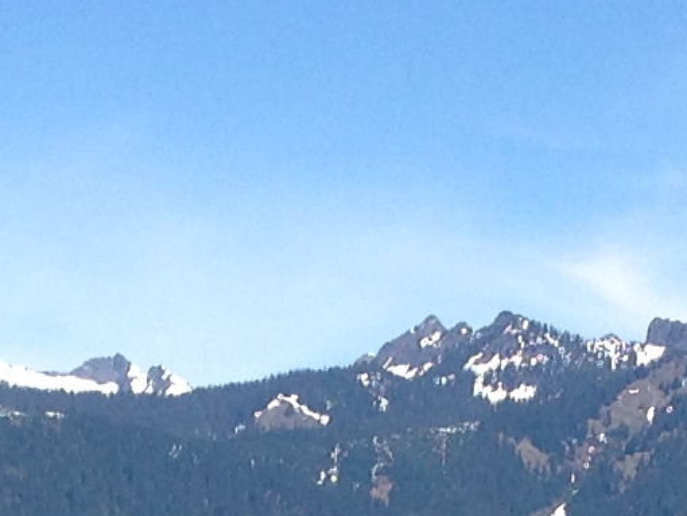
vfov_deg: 6.7
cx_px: 282
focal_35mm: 211
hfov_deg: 9.4
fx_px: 4190
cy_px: 1266
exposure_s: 1/1232
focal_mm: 4.13
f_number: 2.4
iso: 50
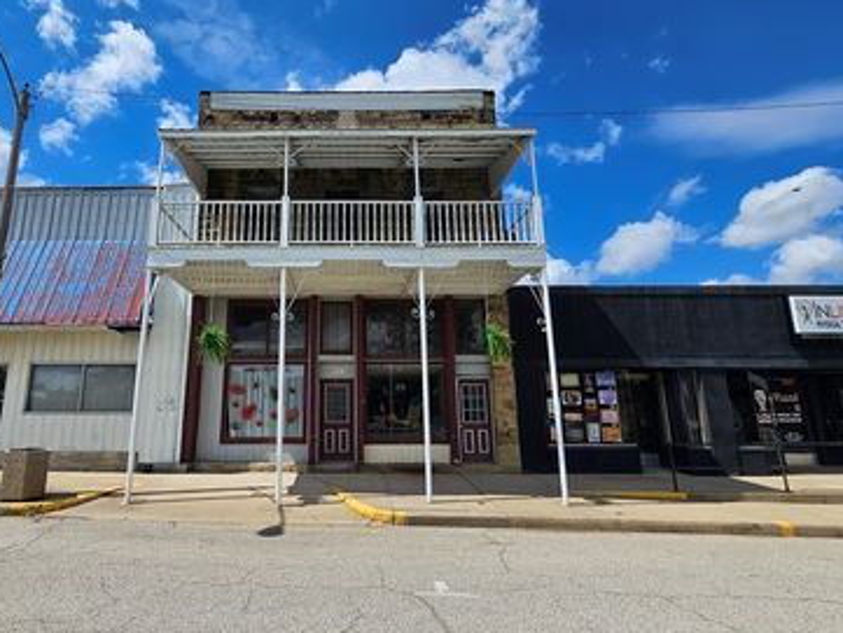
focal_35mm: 18
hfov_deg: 86.8
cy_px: 305
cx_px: 346
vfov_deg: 71.6
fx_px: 438
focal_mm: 2.2
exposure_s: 1/4076
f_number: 2.2
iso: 50
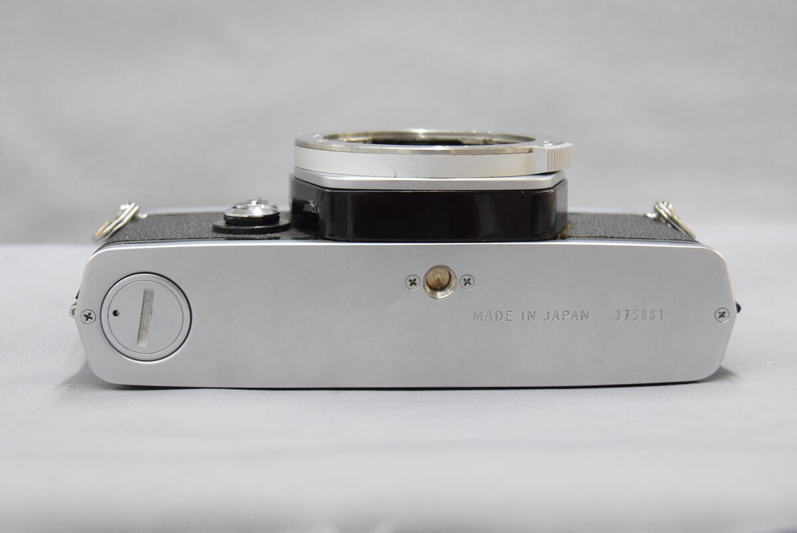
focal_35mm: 57
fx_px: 1263
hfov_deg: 35.0
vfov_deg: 23.8
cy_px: 266
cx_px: 398
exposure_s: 1/125
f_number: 8
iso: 3200
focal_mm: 38
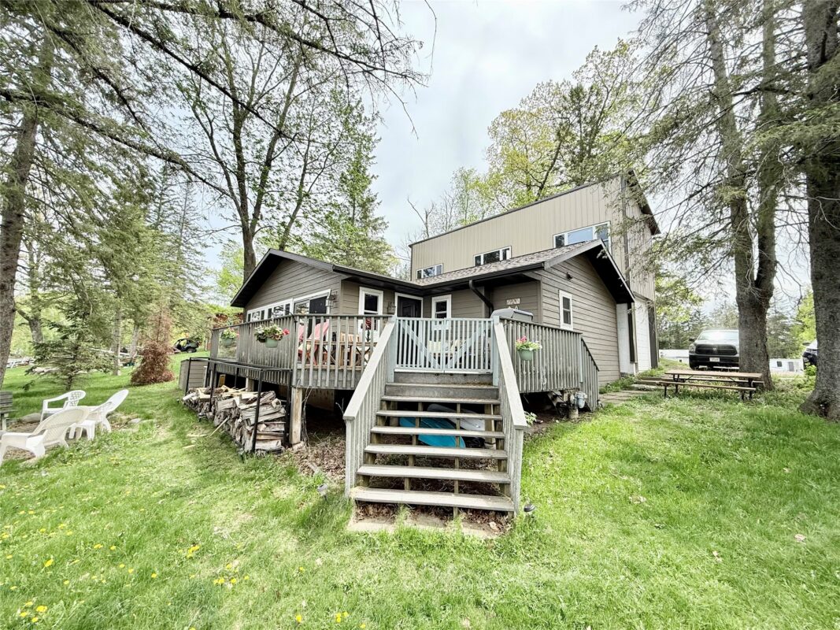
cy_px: 315
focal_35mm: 14
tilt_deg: +7.4
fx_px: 340
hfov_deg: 102.1
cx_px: 420
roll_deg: -1.2
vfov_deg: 85.7
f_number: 2.2
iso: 64
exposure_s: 1/770
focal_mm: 2.22
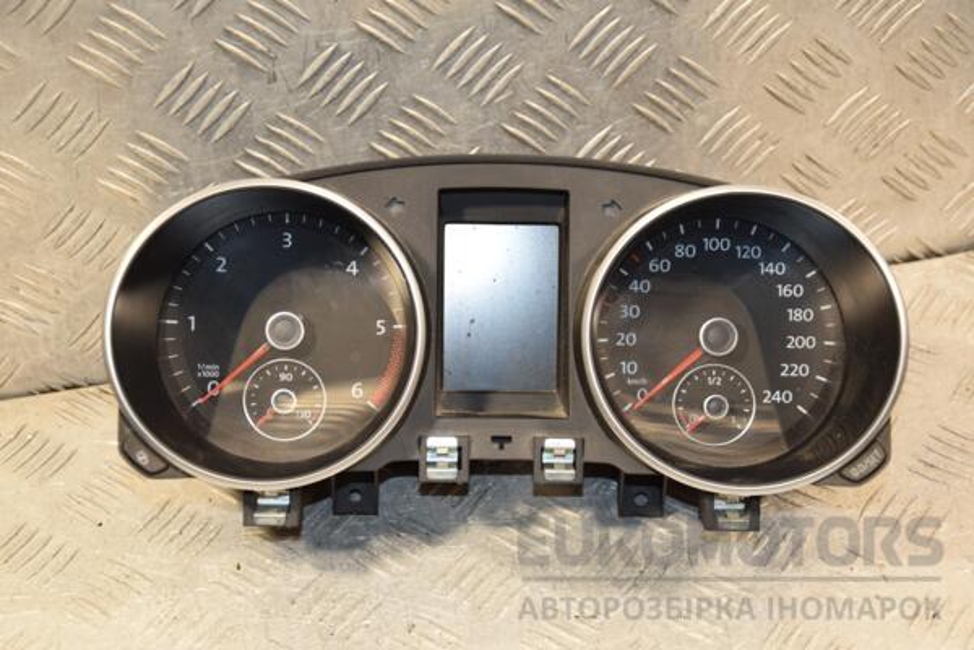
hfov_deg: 27.0
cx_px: 487
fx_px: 2029
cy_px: 325
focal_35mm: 75
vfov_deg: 18.2
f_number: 5
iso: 800
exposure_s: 1/125
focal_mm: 50
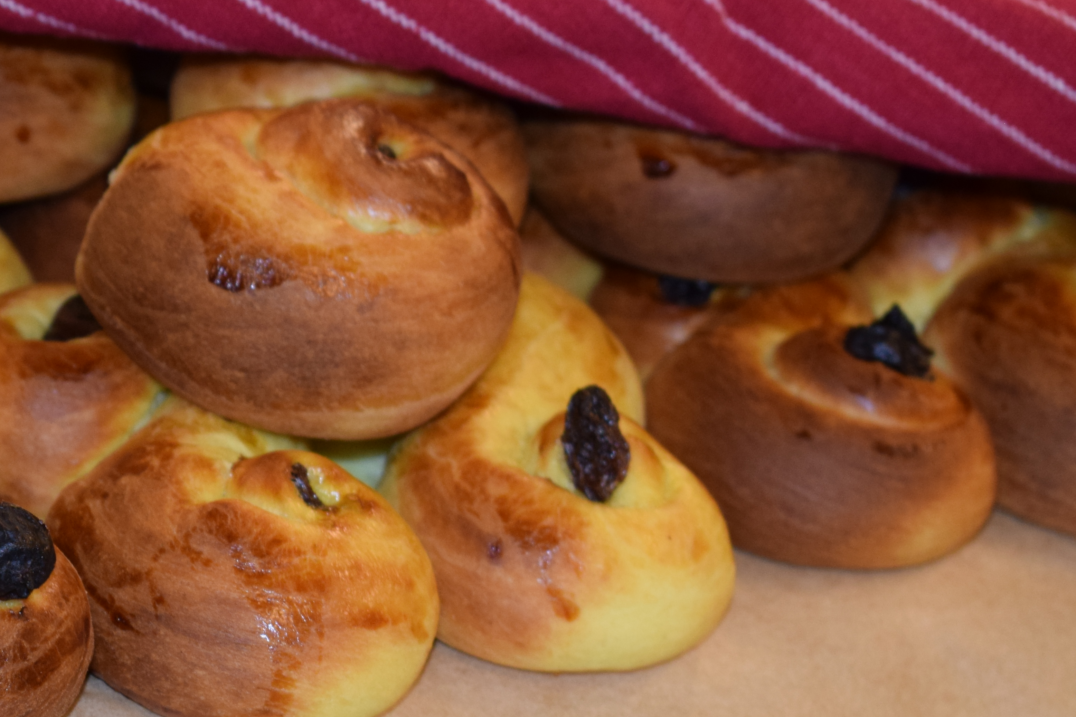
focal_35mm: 159
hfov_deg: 12.8
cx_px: 116
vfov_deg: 8.6
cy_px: 417
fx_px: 4751
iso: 900
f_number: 5.6
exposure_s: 1/60
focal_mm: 55
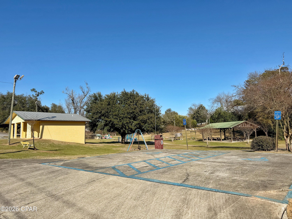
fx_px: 202
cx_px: 146
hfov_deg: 71.6
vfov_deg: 56.8
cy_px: 110
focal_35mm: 24
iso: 80
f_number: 1.78
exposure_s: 1/5319
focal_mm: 6.76
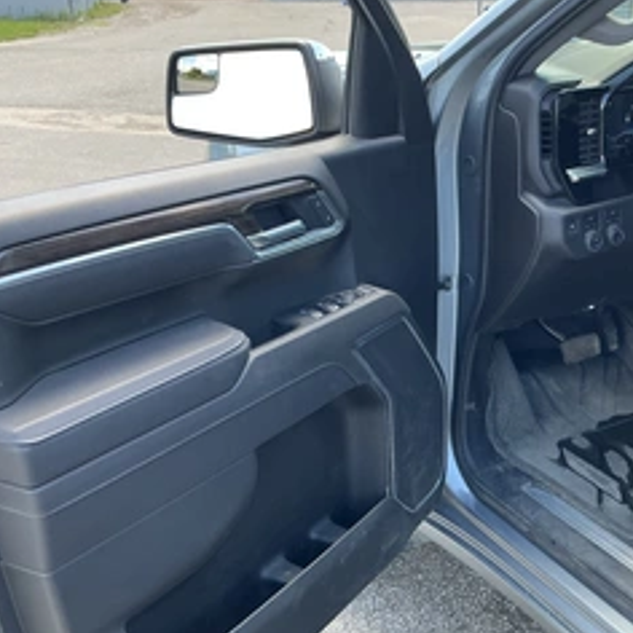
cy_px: 322
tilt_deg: -19.1
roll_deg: -1.9
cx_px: 464
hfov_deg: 39.1
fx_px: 869
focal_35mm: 42
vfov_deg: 40.0
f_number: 1.8
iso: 32
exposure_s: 1/122
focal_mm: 3
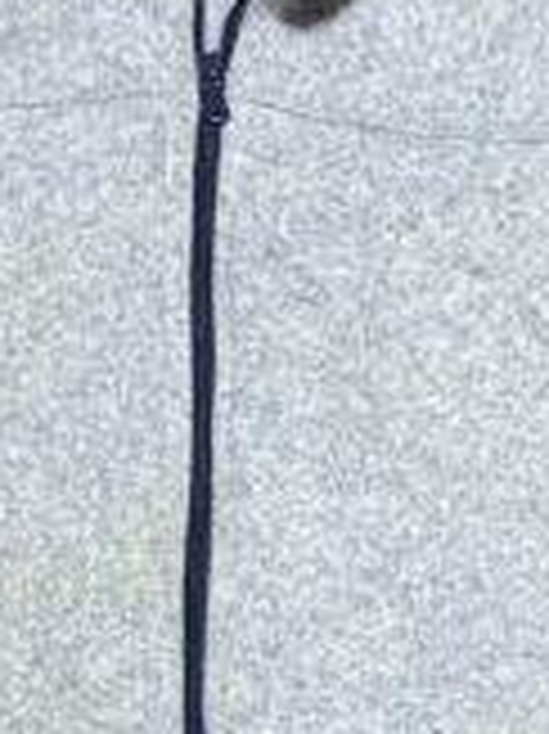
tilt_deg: -45.7
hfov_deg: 17.3
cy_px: 723
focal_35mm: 85
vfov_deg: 22.2
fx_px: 1800
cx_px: 140
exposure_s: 1/107
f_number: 1.6
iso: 32
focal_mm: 4.2
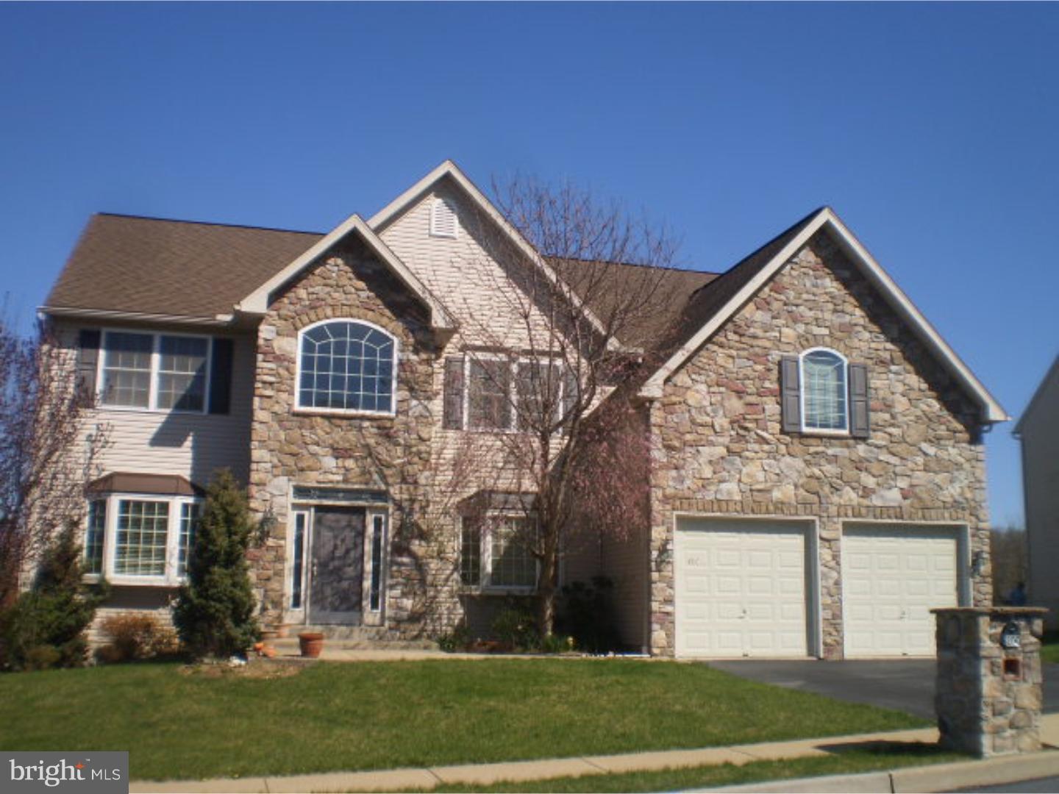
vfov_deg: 39.7
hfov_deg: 51.4
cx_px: 530
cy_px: 397
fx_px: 1101
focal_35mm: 36
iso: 64
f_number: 4.6
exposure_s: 1/800
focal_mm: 6.3
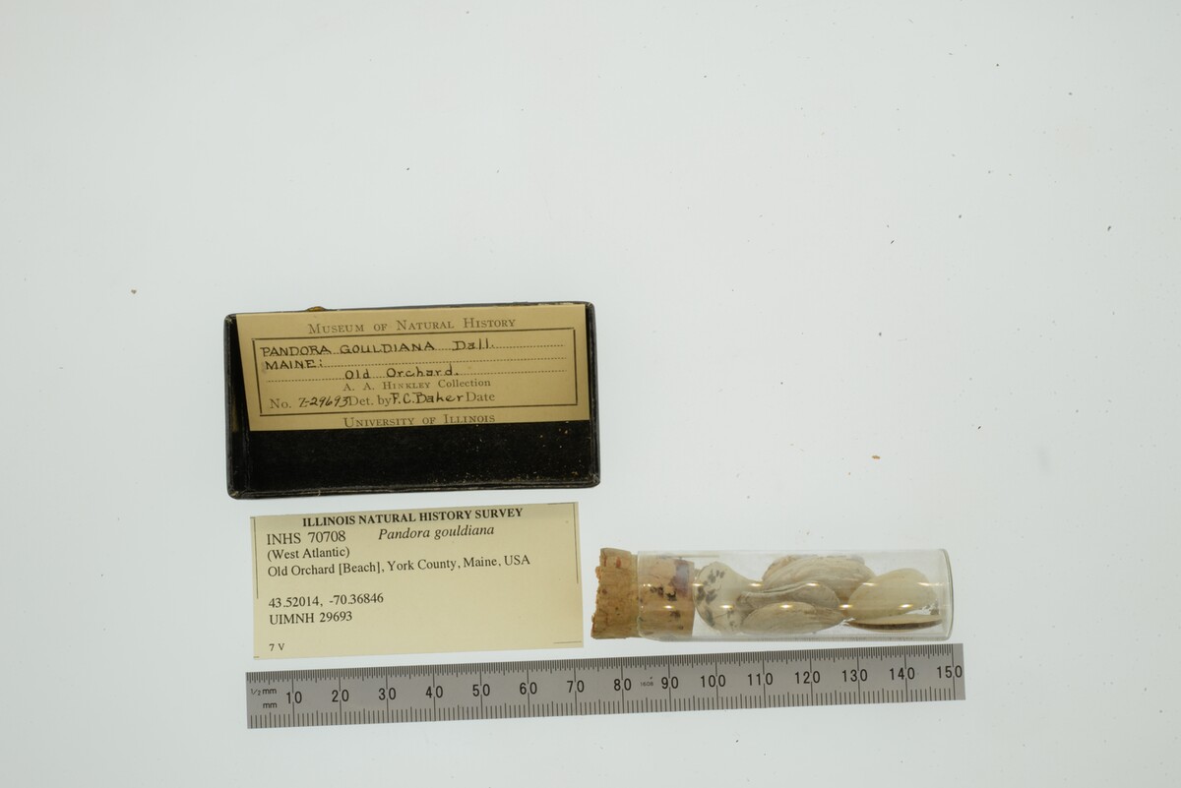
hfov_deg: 33.4
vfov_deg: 22.6
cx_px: 590
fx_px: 1969
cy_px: 394
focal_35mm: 60
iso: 100
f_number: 32
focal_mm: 60
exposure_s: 1/10
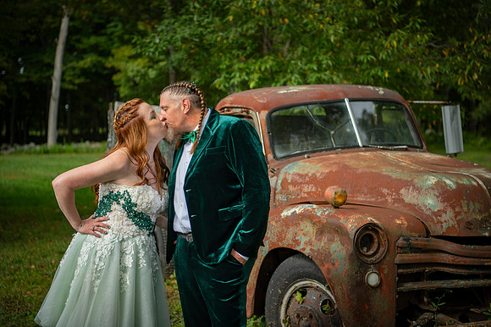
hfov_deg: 32.0
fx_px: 856
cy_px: 164
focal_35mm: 63
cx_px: 246
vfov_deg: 21.6
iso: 400
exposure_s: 1/1250
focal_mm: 62
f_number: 2.8
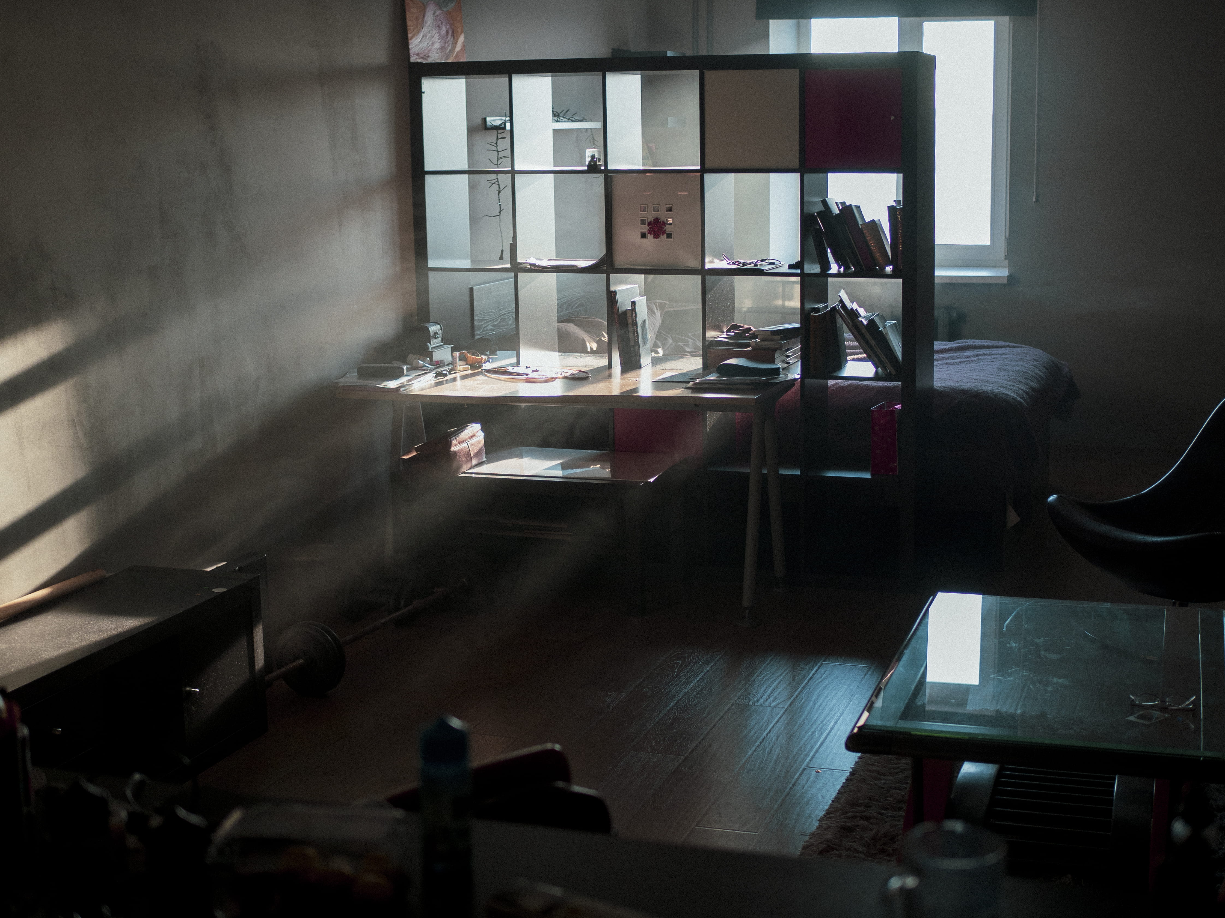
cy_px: 459
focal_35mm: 50
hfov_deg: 38.2
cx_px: 612
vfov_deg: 29.1
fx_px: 1769
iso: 320
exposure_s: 1/320
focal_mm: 25
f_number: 2
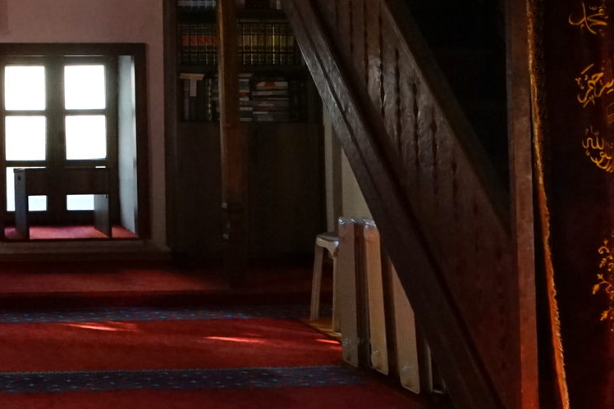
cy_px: -70
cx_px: -167
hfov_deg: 23.5
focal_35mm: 77
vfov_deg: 17.0
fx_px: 1313
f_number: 8
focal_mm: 24
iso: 3200
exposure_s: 1/20
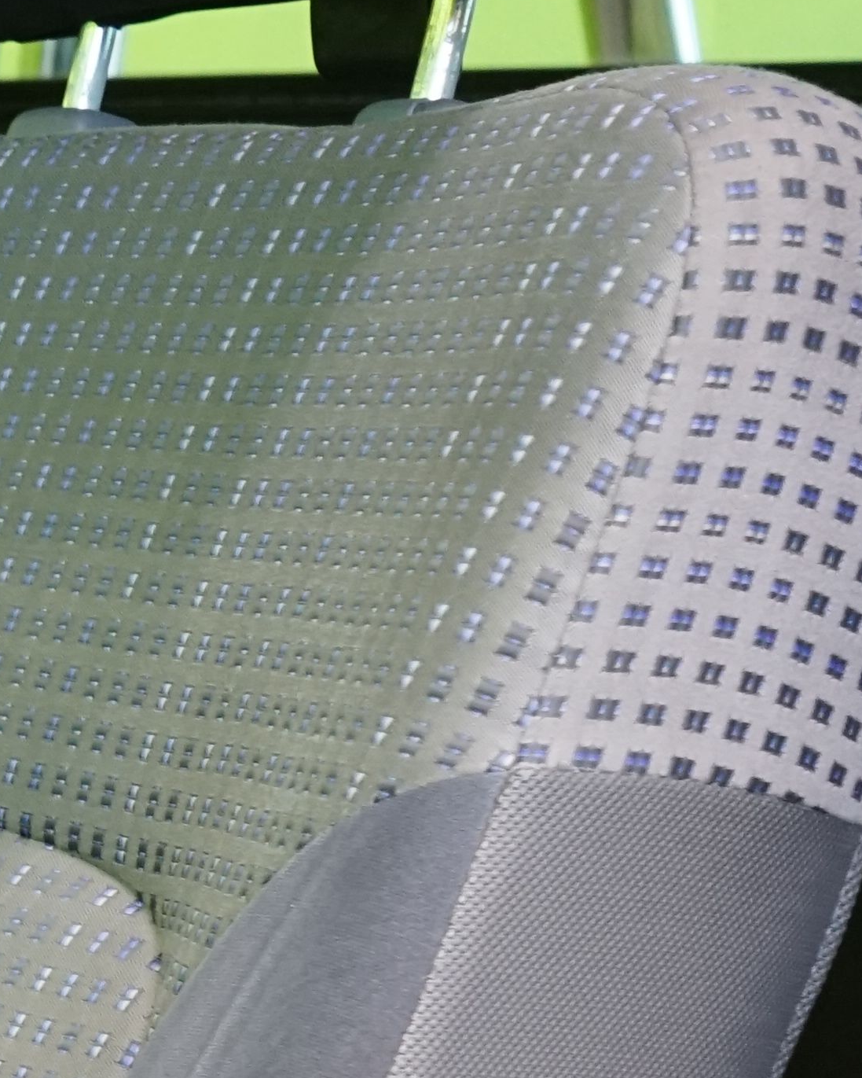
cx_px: -1373
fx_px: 3667
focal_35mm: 115
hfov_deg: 10.8
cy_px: 1246
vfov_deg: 16.1
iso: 2000
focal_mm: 28
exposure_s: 1/20
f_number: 5.6
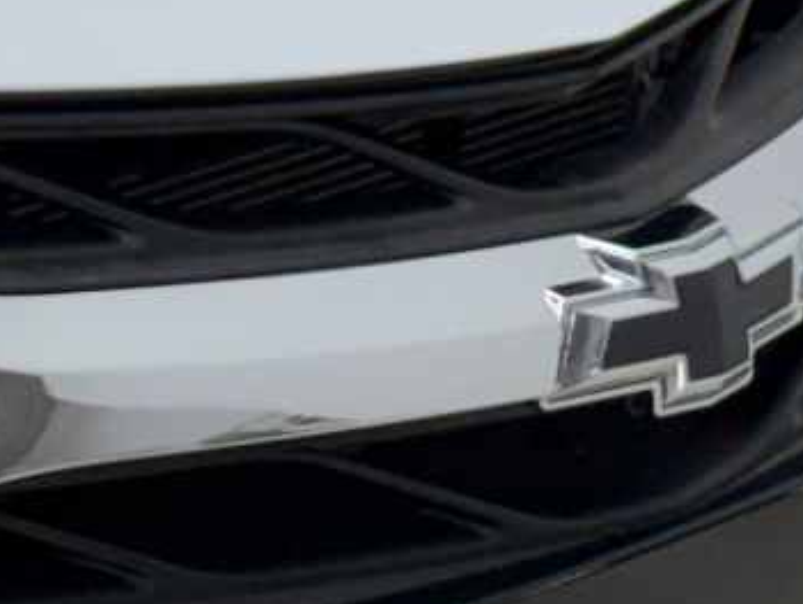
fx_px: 6105
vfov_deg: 5.7
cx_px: -856
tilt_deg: -17.3
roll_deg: -0.4
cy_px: 156
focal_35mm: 263
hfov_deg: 7.2
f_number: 1.78
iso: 200
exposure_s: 1/120
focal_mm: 6.76
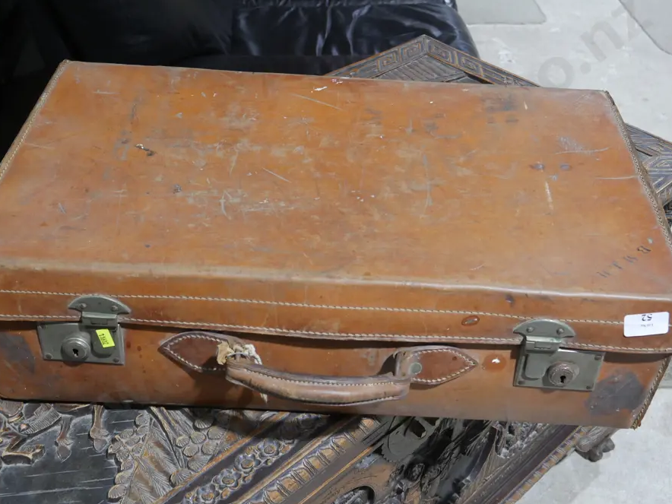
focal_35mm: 44
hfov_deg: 42.9
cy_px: 243
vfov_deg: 32.9
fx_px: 854
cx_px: 331
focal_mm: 19
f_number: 5
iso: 1000
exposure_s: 1/60
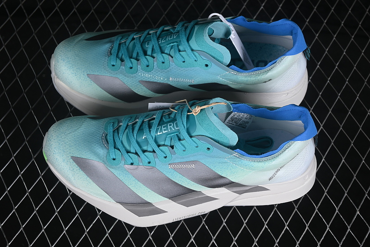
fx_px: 771
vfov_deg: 18.2
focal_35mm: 75
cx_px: 185
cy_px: 124
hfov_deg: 27.0
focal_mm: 50
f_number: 7.1
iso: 160
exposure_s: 1/80
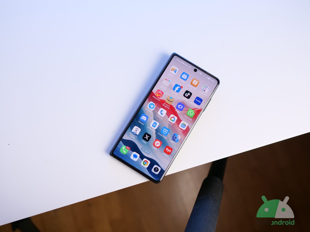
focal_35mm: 32
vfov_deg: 44.2
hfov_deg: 56.8
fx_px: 287
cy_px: 116
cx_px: 155
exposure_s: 1/100
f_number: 1.8
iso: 200
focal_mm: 16
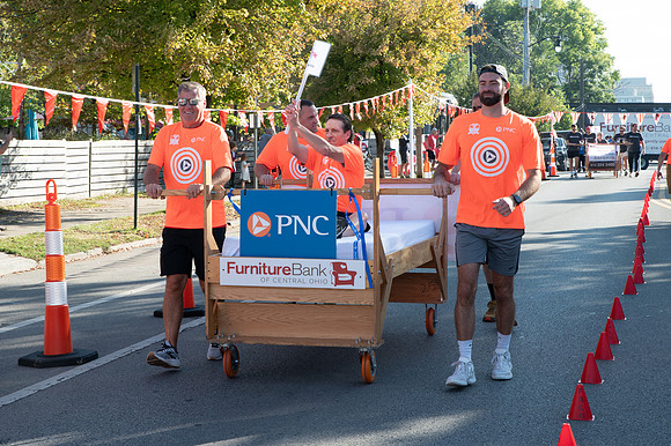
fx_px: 1308
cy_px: 205
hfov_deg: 28.8
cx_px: 309
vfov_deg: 19.4
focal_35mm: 70
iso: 500
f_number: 11
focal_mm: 65
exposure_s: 1/200
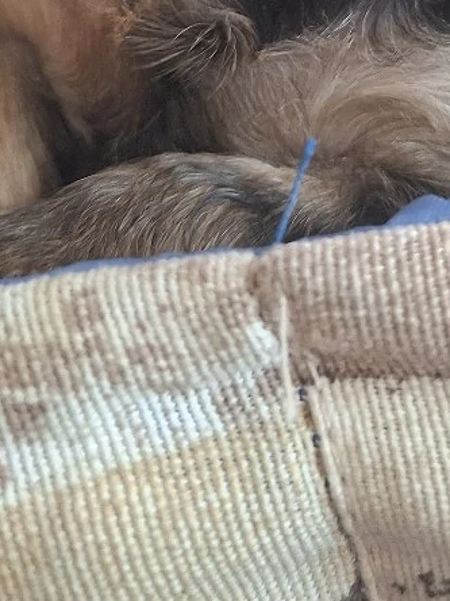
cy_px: -113
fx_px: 1196
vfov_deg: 25.4
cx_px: 418
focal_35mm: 69
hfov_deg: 20.8
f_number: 1.8
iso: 200
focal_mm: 5.54
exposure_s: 1/100
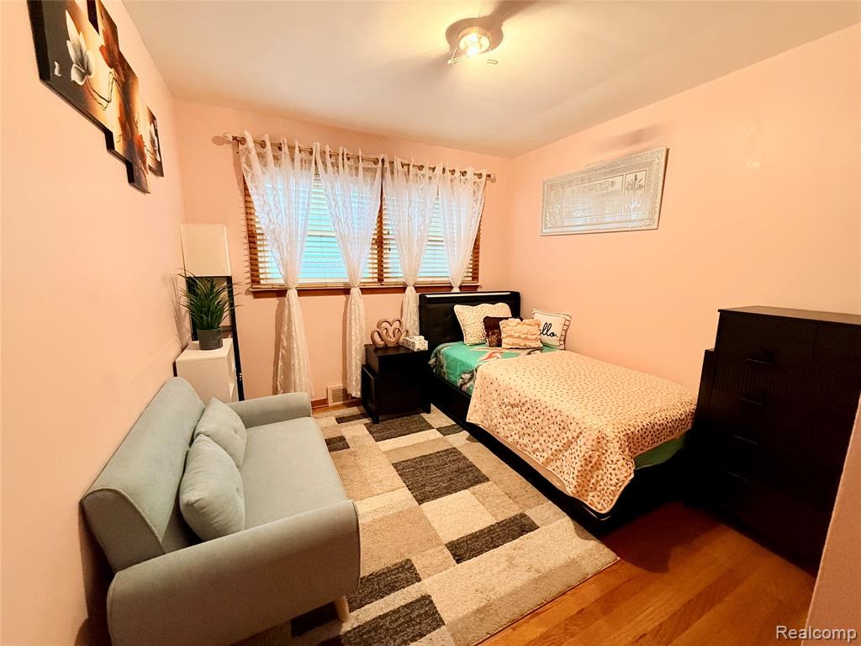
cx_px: 430
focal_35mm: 14
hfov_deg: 102.1
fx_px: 348
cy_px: 323
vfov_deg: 85.7
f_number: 2.2
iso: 500
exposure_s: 1/60
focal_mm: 2.22
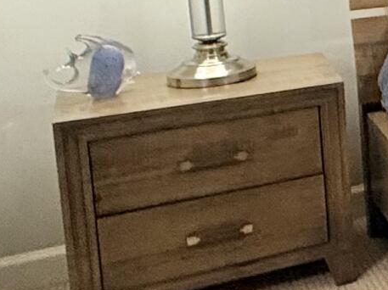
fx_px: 1030
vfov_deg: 15.4
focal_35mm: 92
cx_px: 991
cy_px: -69
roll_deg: -0.5
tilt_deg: -6.8
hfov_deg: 13.5
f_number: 2.2
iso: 200
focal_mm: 2.22
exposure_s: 1/60
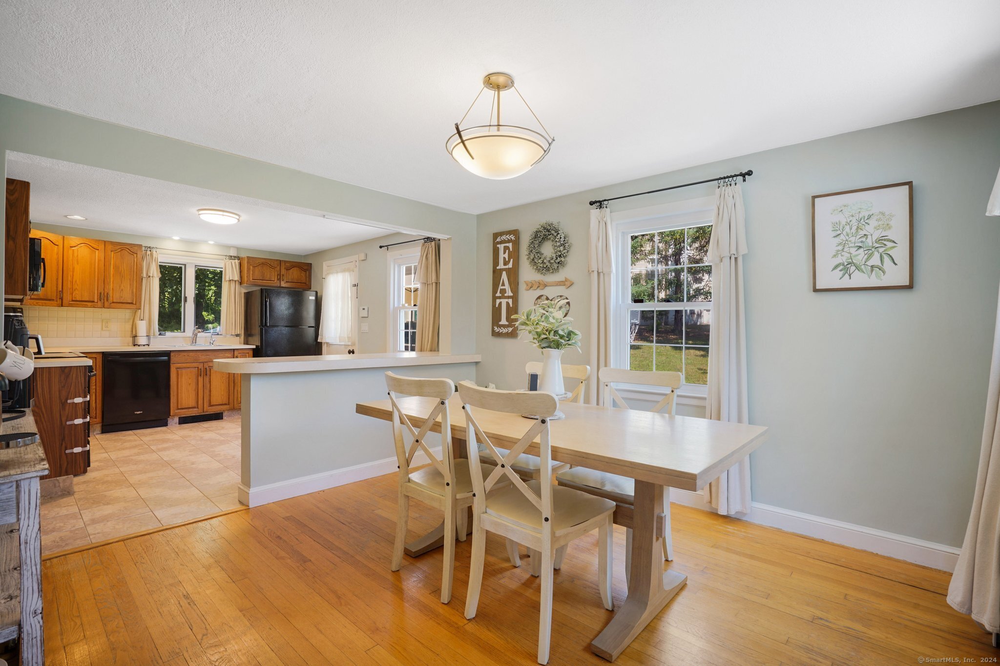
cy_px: 333
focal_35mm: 16
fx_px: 444
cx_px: 500
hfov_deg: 96.7
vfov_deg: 73.7
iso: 200
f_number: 10
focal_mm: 16
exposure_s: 1
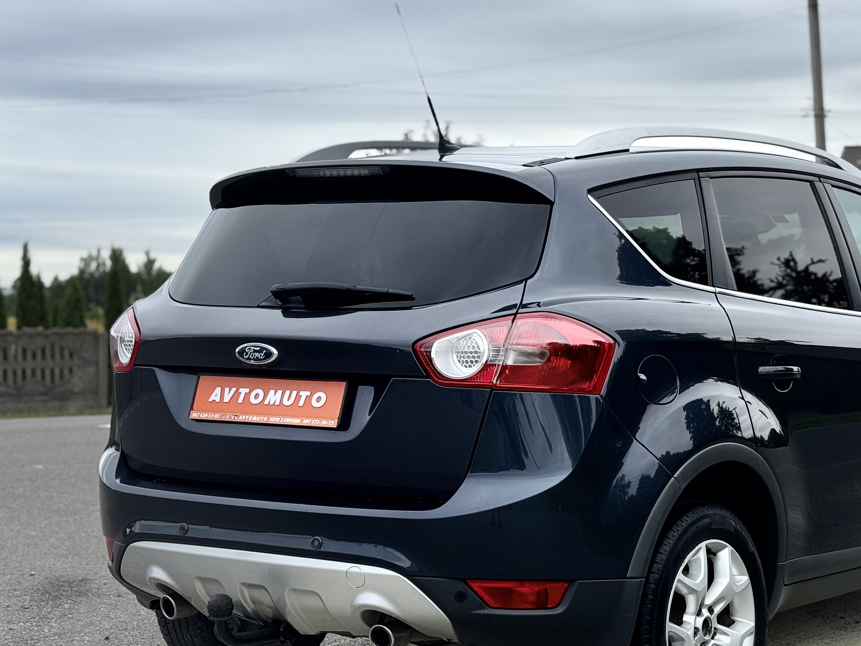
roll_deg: +0.5
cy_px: 406
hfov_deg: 25.8
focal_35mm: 75
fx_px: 1865
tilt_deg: -2.5
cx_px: 581
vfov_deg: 19.6
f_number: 1.78
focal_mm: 6.76
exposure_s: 1/604
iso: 64
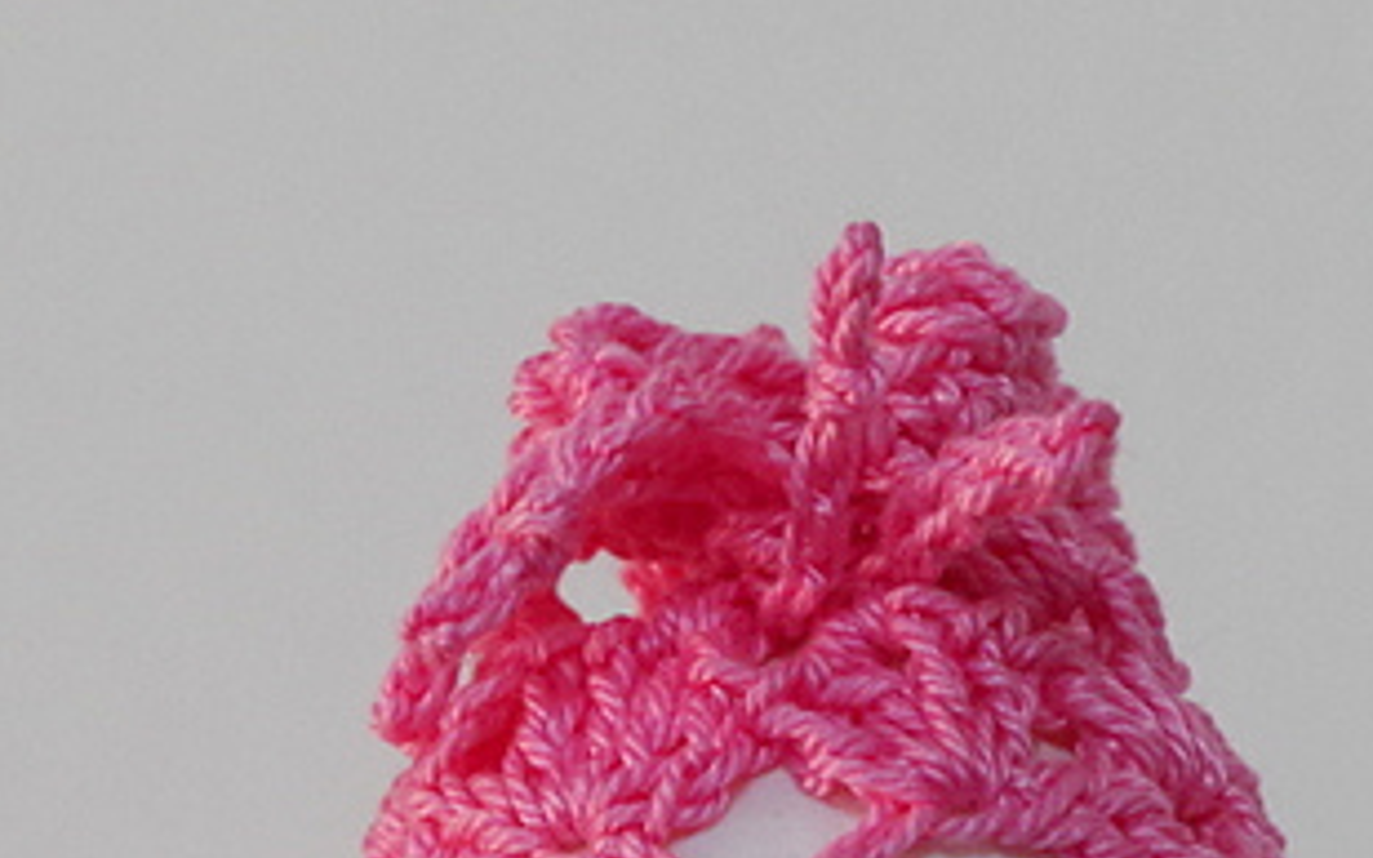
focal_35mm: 97
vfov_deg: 12.6
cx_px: 826
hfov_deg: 21.4
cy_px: 1405
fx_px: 3629
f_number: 5
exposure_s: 1/25
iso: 400
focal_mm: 30.63
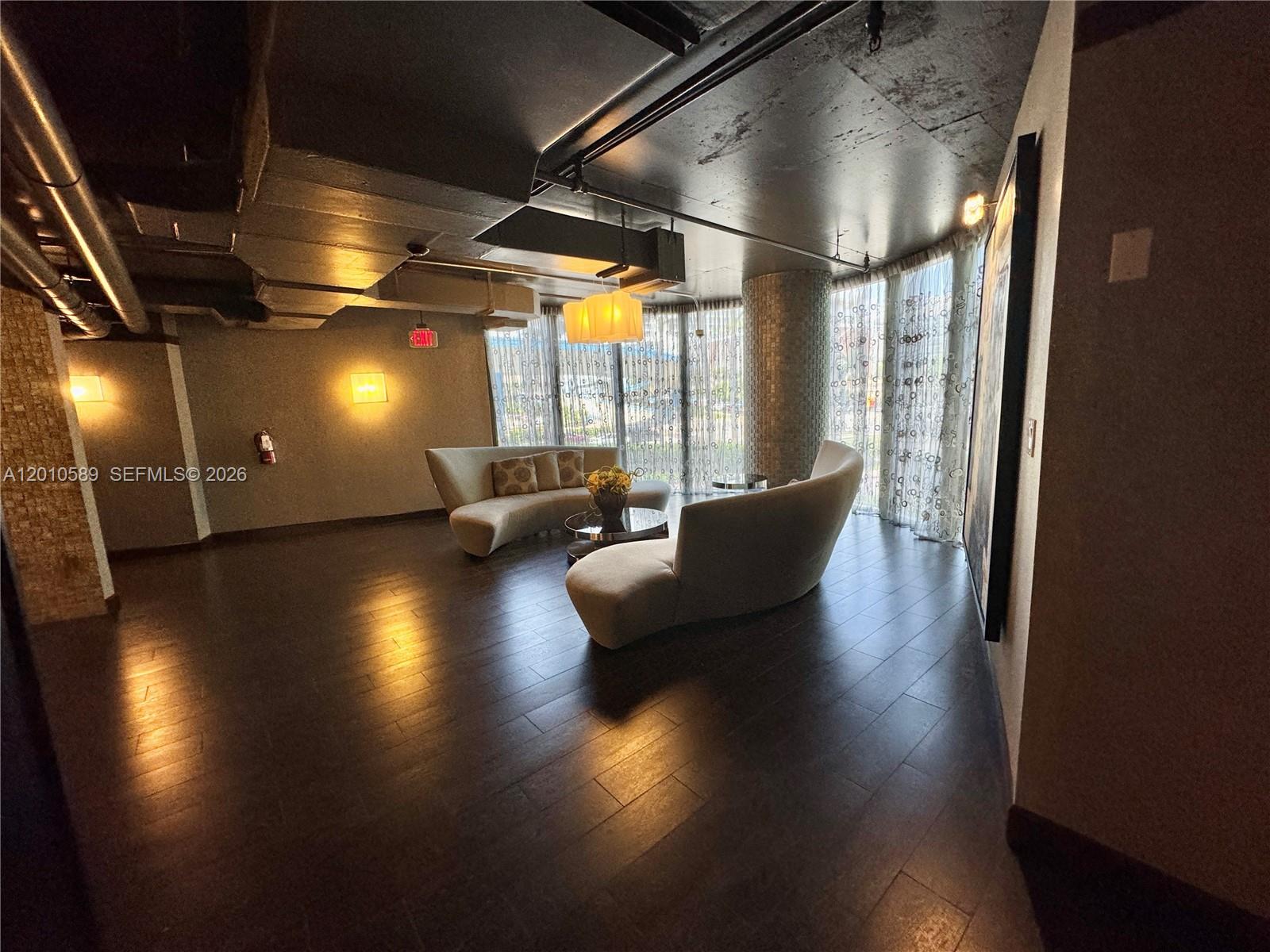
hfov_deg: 102.1
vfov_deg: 85.7
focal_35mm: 14
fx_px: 514
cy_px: 476
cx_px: 635
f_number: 2.2
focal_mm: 2.22
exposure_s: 1/120
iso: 200
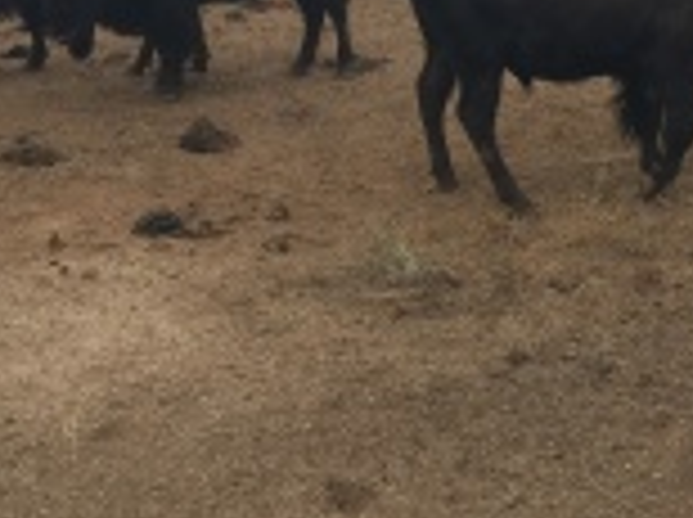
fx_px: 1379
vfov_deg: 20.6
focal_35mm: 69
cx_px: 428
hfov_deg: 28.1
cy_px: 14
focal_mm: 4.15
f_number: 2.2
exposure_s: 1/481
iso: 25
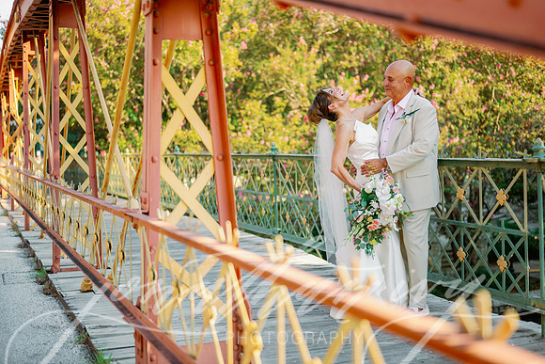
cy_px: 182
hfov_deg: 39.6
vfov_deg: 27.0
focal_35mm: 50
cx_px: 272
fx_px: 757
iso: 125
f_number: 1.8
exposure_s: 1/800
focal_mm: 50
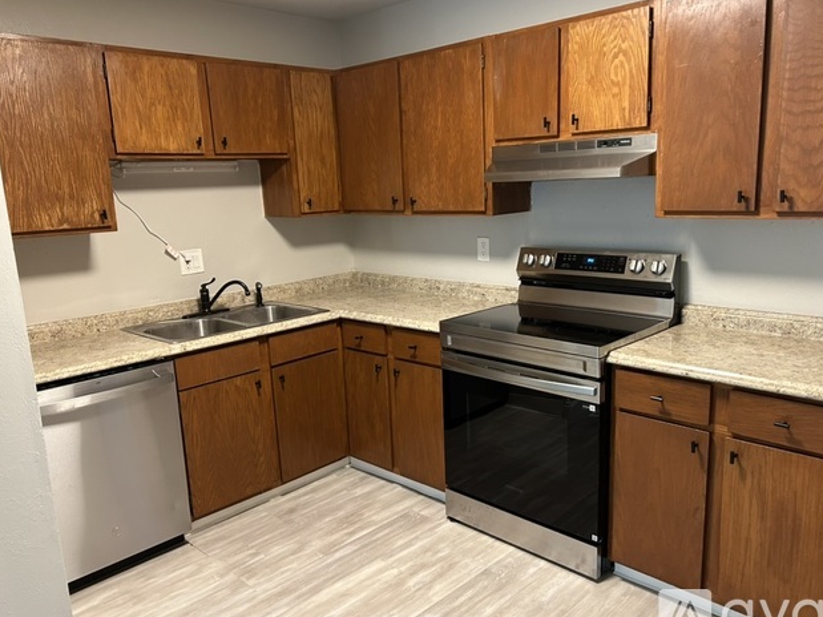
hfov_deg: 63.4
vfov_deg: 49.7
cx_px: 430
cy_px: 310
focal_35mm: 28
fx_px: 666
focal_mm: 5.7
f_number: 1.5
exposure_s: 1/60
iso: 320
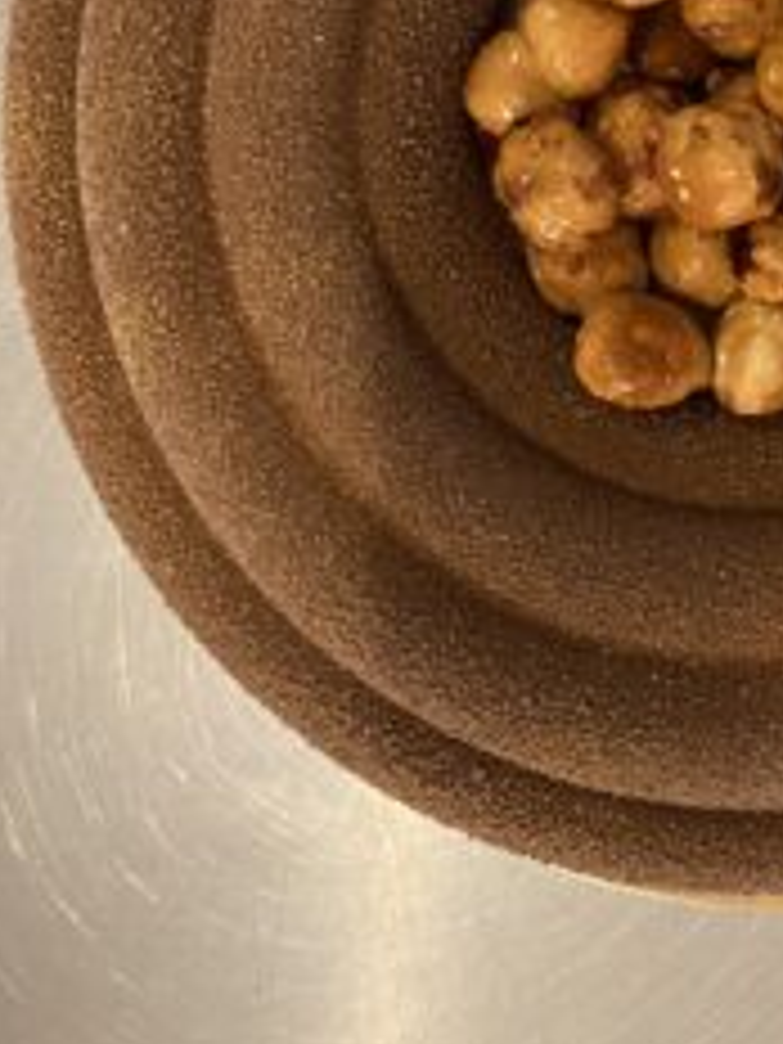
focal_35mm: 56
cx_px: 808
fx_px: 1689
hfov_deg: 24.7
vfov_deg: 32.1
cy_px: 40
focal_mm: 4.25
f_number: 1.8
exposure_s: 1/33
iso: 500
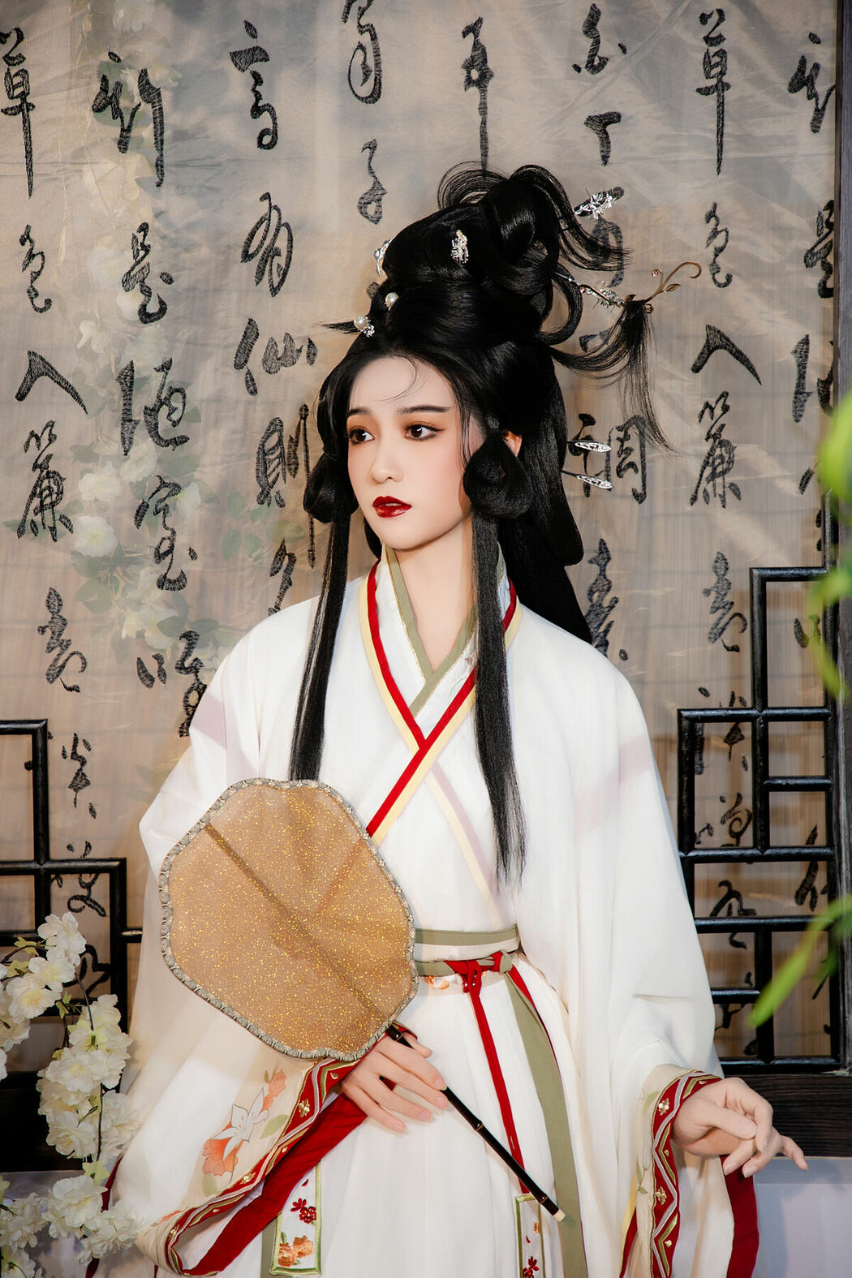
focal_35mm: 85
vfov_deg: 23.9
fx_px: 3017
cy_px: 639
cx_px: 426
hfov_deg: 16.1
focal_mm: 85
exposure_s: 1/125
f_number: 4
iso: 320
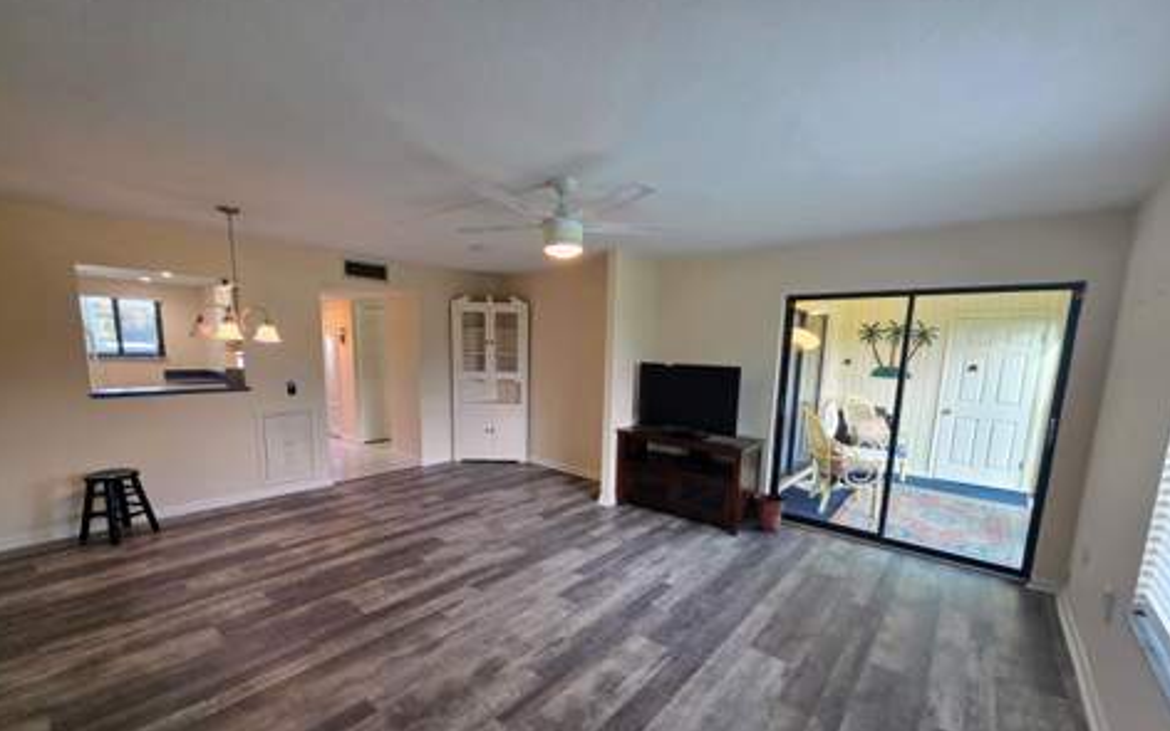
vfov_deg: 78.0
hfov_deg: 105.3
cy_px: 427
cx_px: 583
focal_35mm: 14
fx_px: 446
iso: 125
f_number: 1.9
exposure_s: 1/120
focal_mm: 2.2
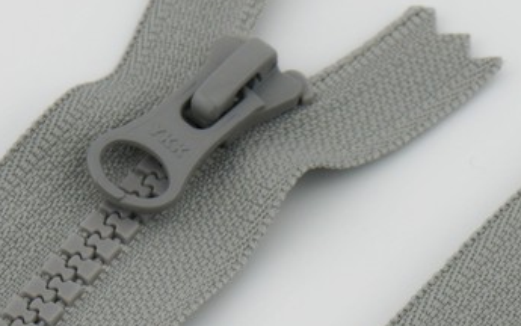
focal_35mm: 219
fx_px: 3116
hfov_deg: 9.6
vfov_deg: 6.0
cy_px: 291
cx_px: 260
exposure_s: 1/320
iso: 200
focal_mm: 55
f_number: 9
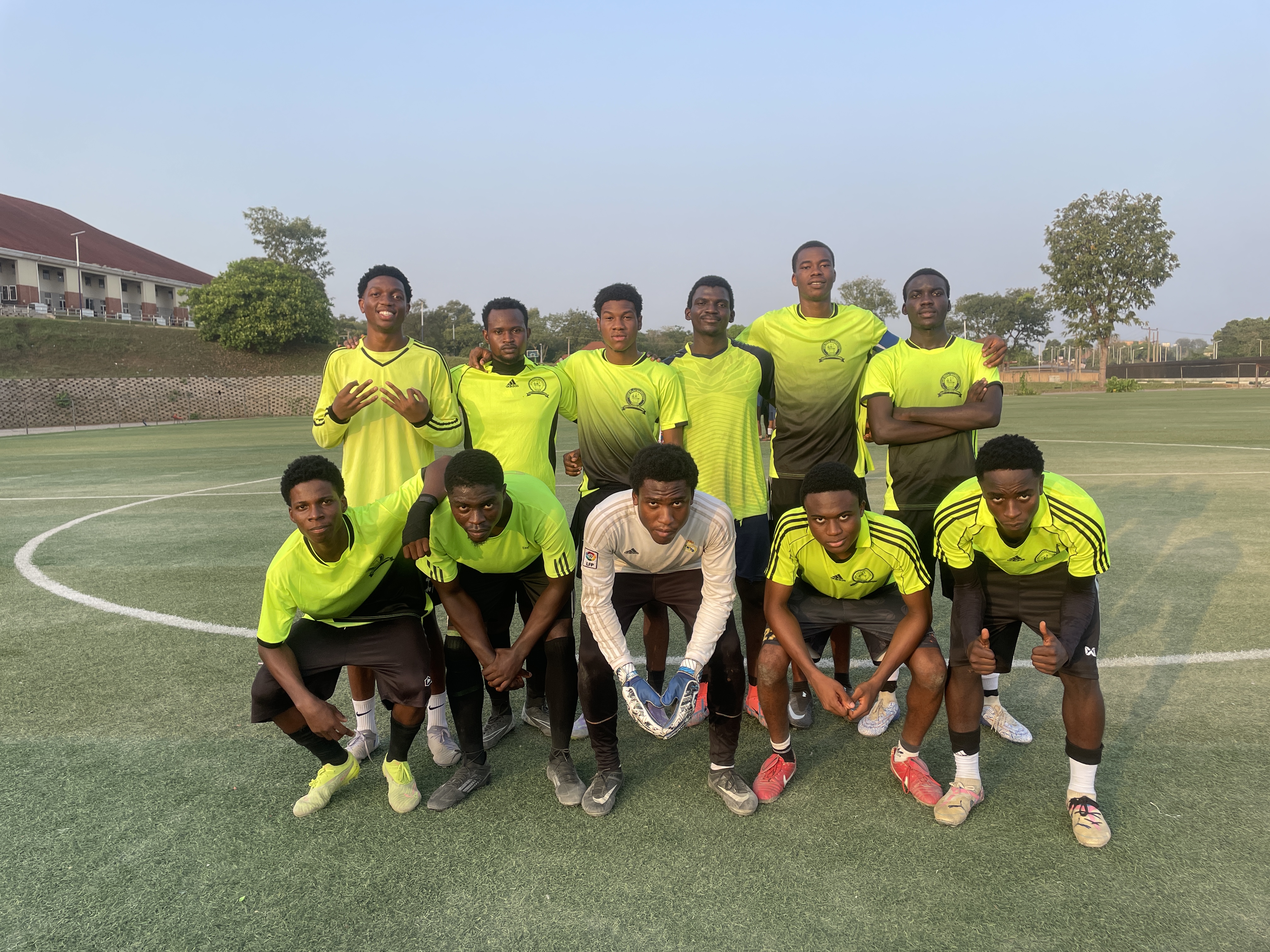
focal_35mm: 26
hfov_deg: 67.3
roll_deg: +1.3
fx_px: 954
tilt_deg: -5.3
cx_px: 635
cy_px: 476
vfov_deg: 53.1
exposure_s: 1/779
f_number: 1.6
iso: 32
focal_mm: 4.2
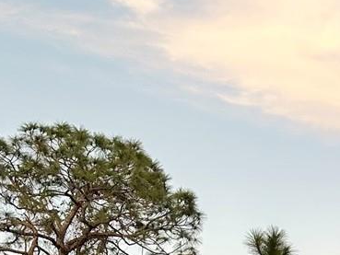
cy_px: 474
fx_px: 1022
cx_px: 439
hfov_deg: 17.7
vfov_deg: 12.8
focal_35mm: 104
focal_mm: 6.86
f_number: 1.78
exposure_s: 1/121
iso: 64
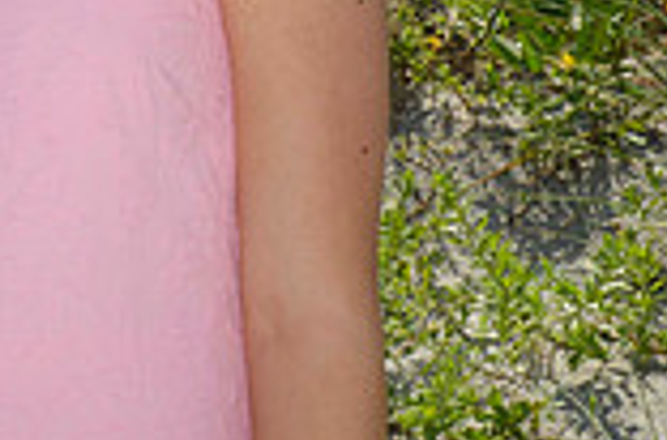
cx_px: -419
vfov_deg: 5.5
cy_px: -355
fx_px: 4544
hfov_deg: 8.2
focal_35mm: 246
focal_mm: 44
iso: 100
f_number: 9
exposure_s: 1/250
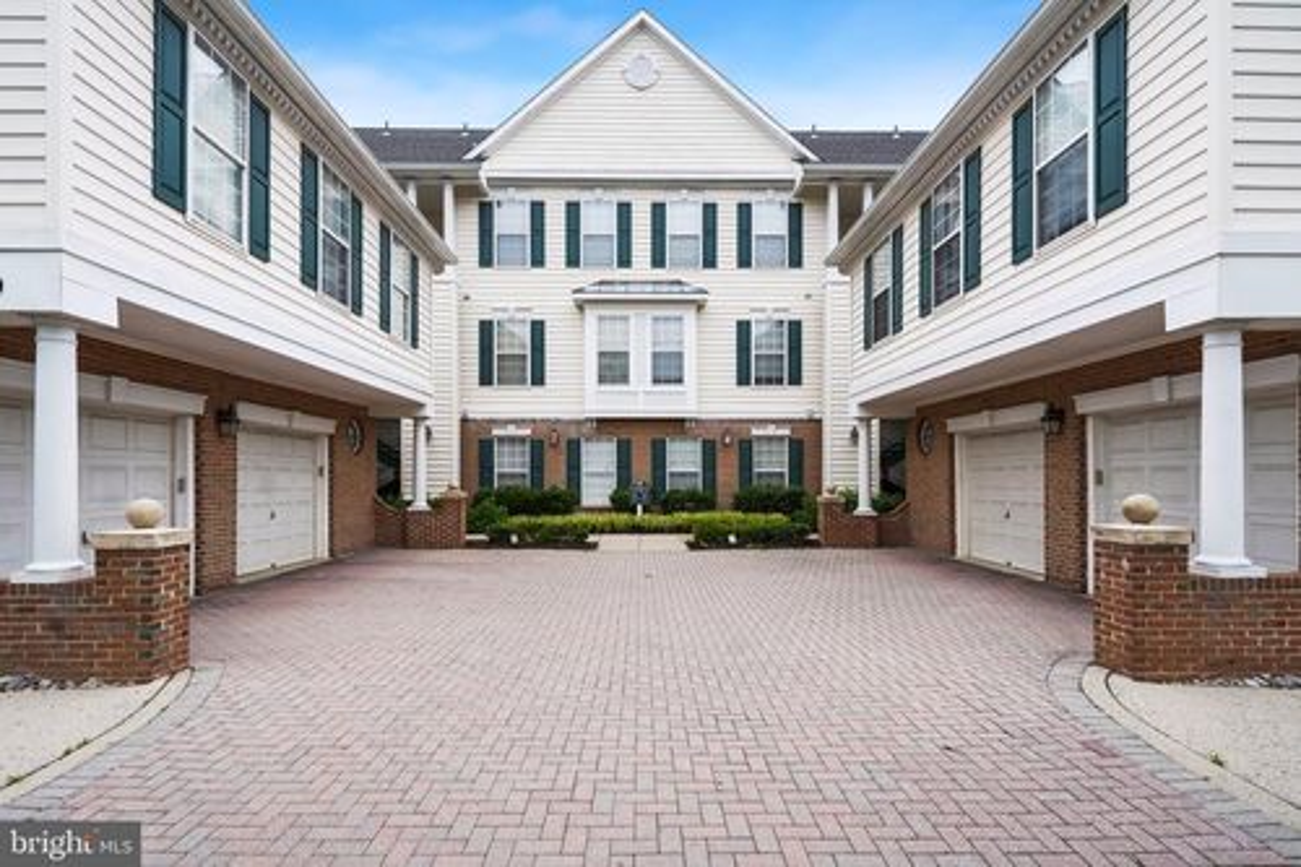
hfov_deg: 93.3
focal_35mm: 17
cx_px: 650
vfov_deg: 70.4
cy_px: 434
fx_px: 614
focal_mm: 17
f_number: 5.6
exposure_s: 1/125
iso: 320
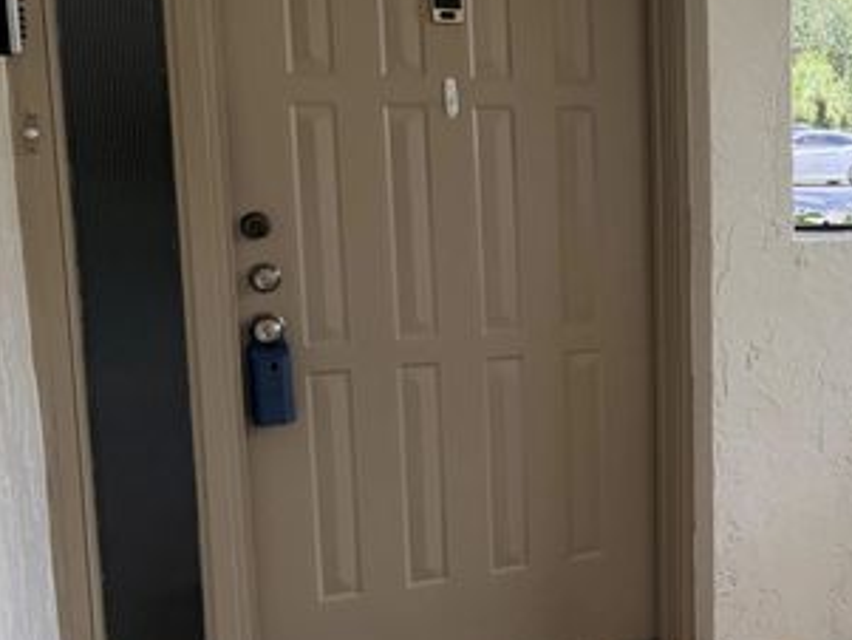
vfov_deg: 28.6
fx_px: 1256
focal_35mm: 51
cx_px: 872
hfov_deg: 33.9
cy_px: 317
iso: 100
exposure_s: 1/361
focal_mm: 6.76
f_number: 1.78
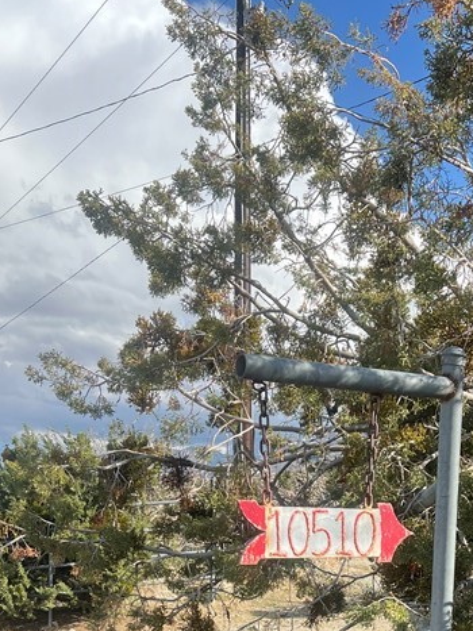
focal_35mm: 57
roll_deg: +0.1
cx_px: 324
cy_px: 613
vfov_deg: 31.5
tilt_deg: -3.1
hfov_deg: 25.5
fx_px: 1039
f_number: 1.5
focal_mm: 5.7
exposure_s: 1/2299
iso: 50
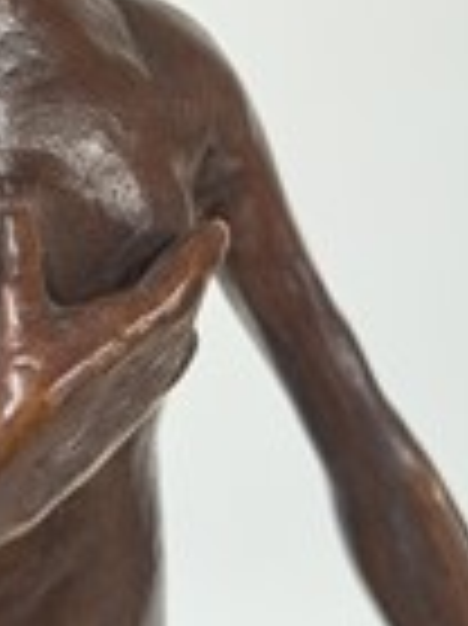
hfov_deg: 20.4
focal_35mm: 69
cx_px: -32
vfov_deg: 26.5
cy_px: -18
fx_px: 1246
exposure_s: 1/50
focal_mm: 5.23
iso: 125
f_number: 1.8
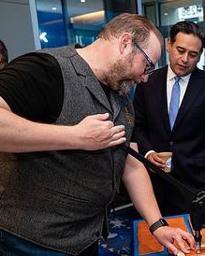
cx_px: 250
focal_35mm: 49
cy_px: 154
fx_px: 372
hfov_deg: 27.0
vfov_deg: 37.9
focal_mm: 24
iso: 400
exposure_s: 1/200
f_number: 3.2
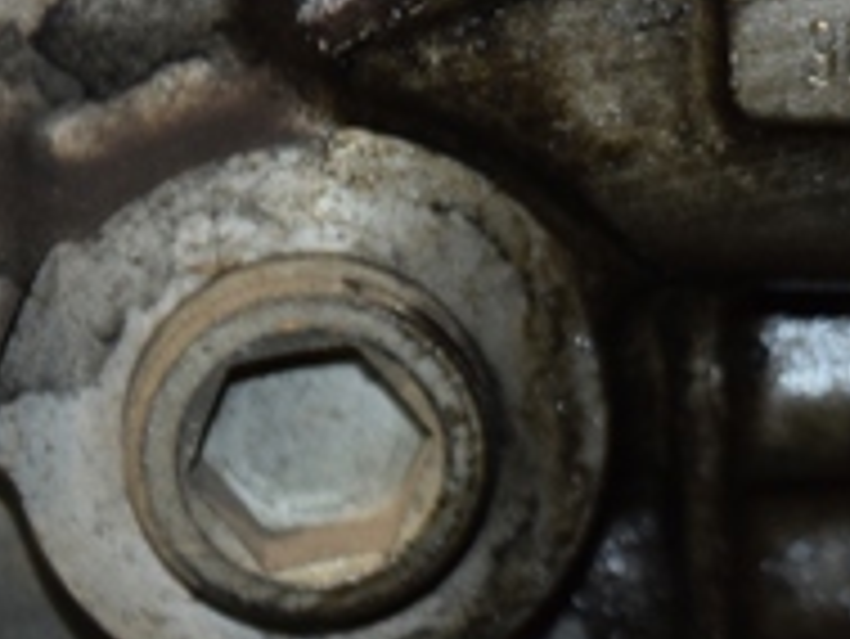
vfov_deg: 4.4
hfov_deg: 5.8
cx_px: 1124
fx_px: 8403
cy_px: 216
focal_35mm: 342
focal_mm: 70
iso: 800
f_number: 5.3
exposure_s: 1/60
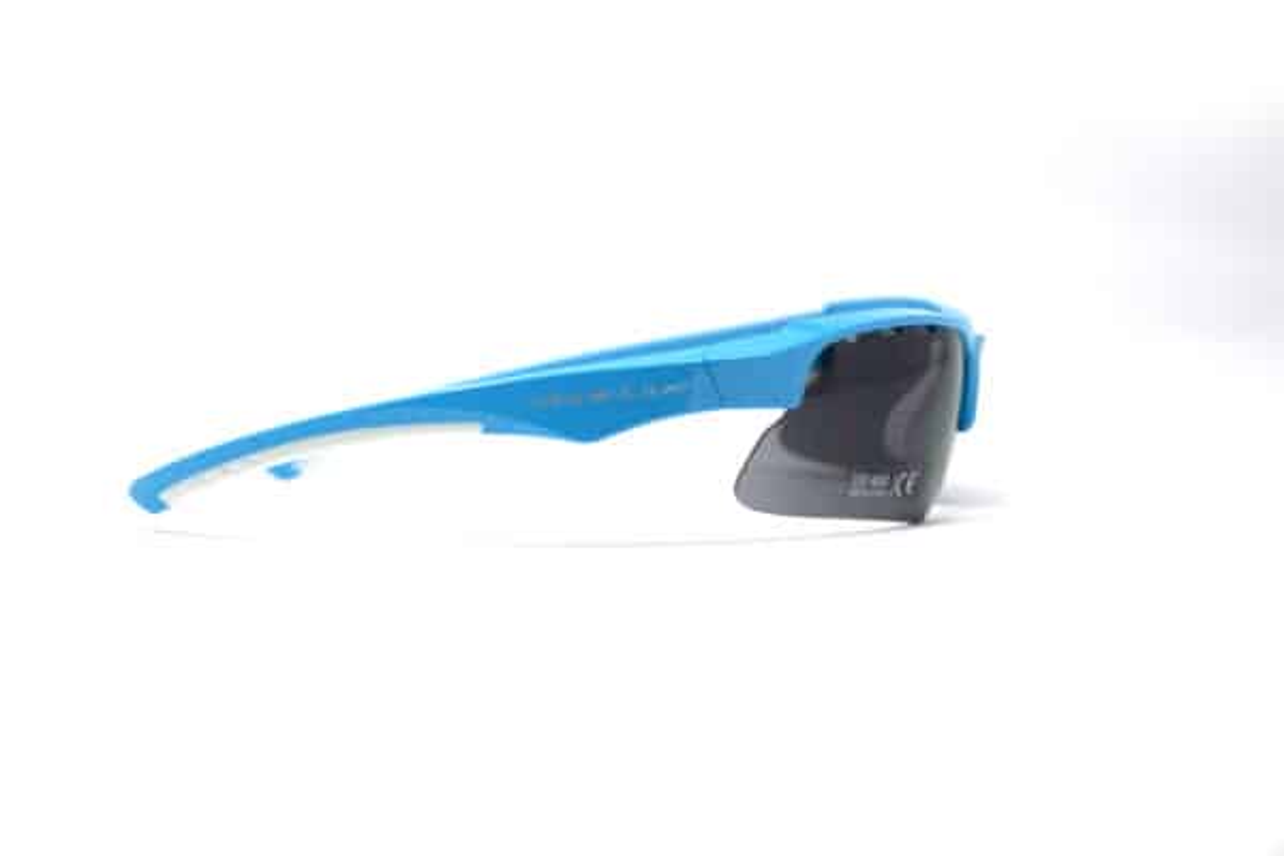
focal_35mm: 87
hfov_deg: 23.4
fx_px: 3103
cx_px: 642
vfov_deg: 15.7
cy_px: 428
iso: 200
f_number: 5
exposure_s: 1/125
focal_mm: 58
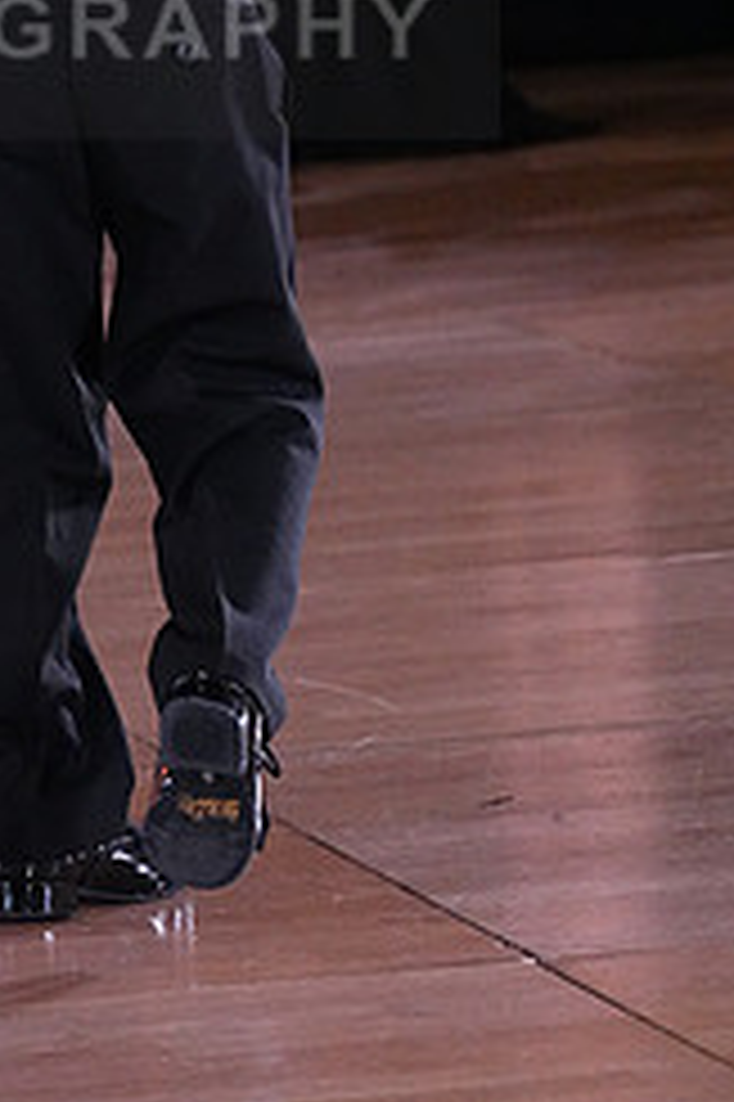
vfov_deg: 6.4
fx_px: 9800
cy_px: -9
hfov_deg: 4.3
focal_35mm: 320
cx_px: -119
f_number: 6.3
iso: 8000
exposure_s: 1/400
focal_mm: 135
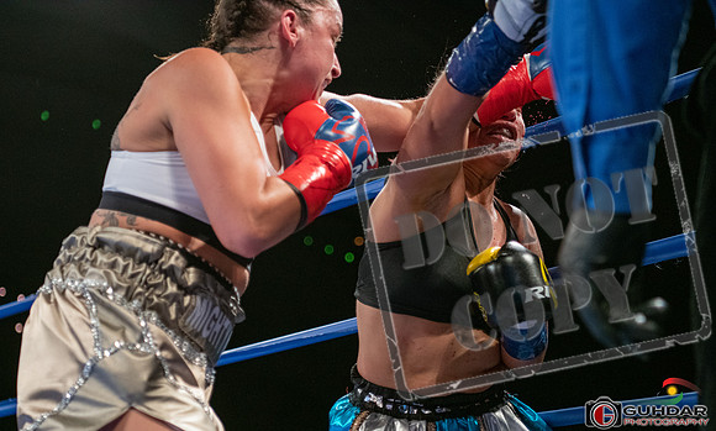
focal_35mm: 71
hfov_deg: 29.1
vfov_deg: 17.7
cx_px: 301
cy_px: 285
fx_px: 1377
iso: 1600
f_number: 2.8
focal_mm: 58
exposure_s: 1/1250
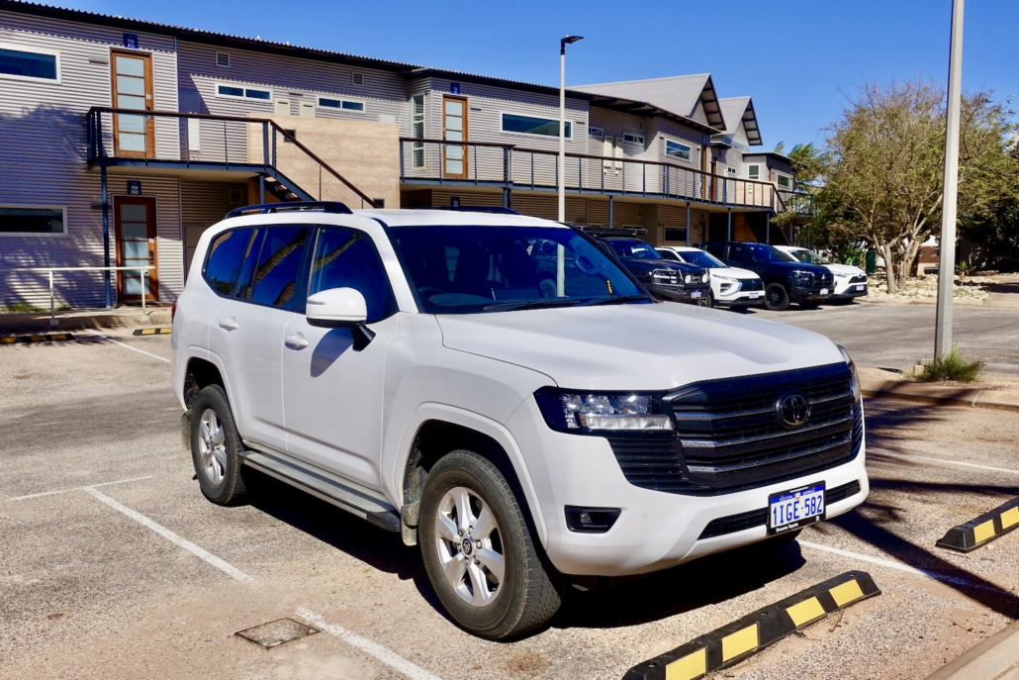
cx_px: 510
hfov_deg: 58.7
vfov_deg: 41.1
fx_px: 906
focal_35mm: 32
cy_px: 340
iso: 125
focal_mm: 11.81
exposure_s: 1/160
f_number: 5.6
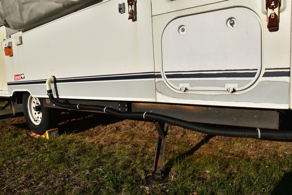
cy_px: 98
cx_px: 146
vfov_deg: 25.8
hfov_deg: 37.8
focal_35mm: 52
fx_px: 426
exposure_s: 1/1000
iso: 200
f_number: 10
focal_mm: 35
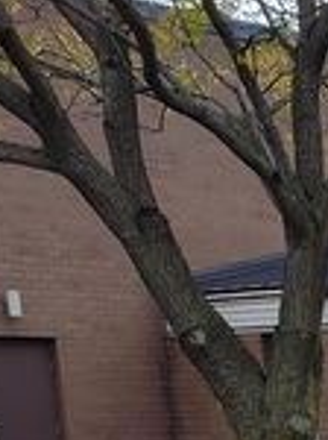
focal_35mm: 123
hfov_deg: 9.8
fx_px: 1558
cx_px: 917
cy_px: 821
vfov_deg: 14.0
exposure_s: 1/594
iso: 100
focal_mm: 5.56
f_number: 1.8
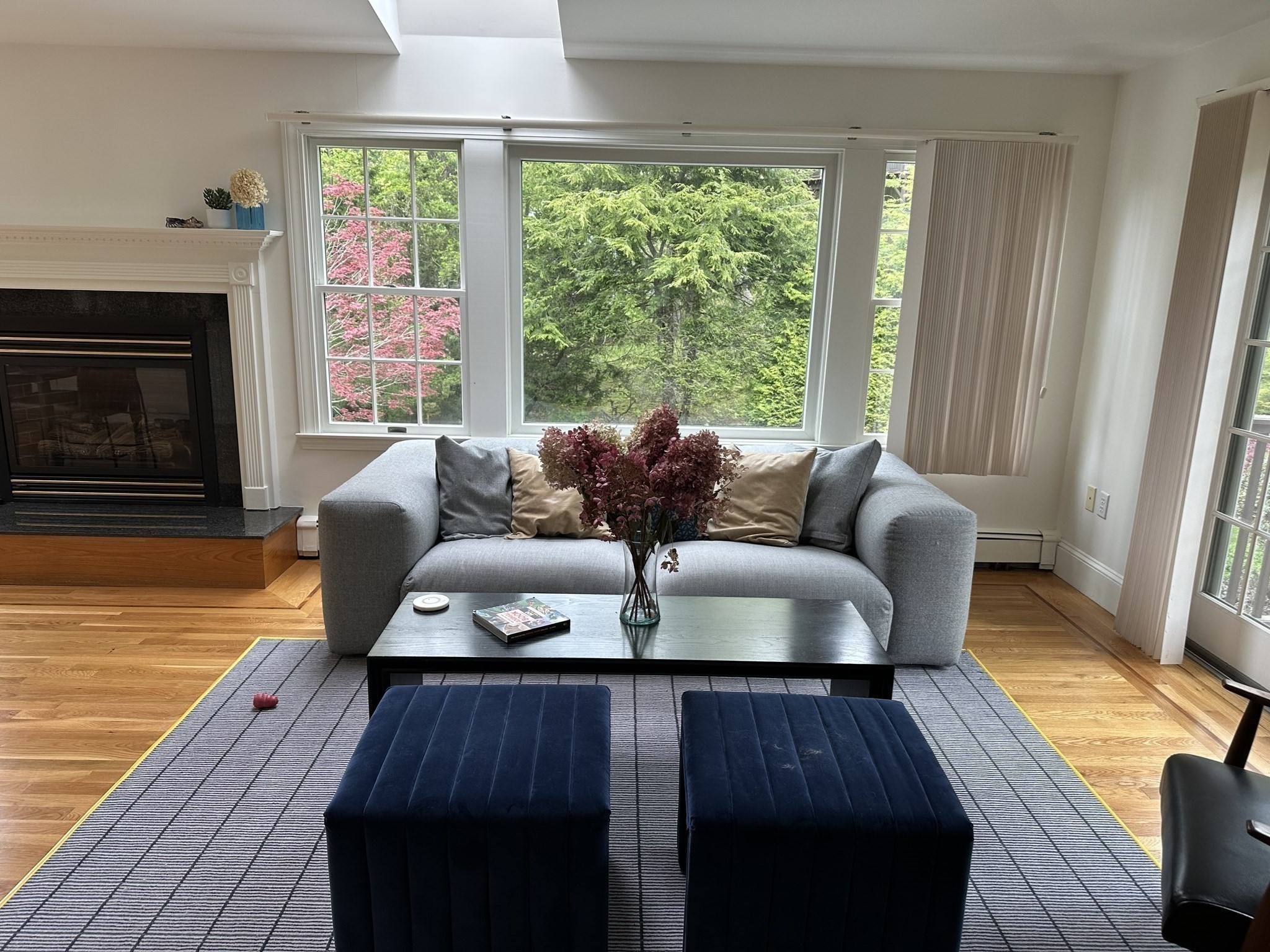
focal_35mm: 24
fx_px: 881
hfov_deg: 71.6
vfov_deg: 56.8
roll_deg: -1.5
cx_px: 635
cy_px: 476
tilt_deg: -13.4
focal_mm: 6.86
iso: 100
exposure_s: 1/120
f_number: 1.78
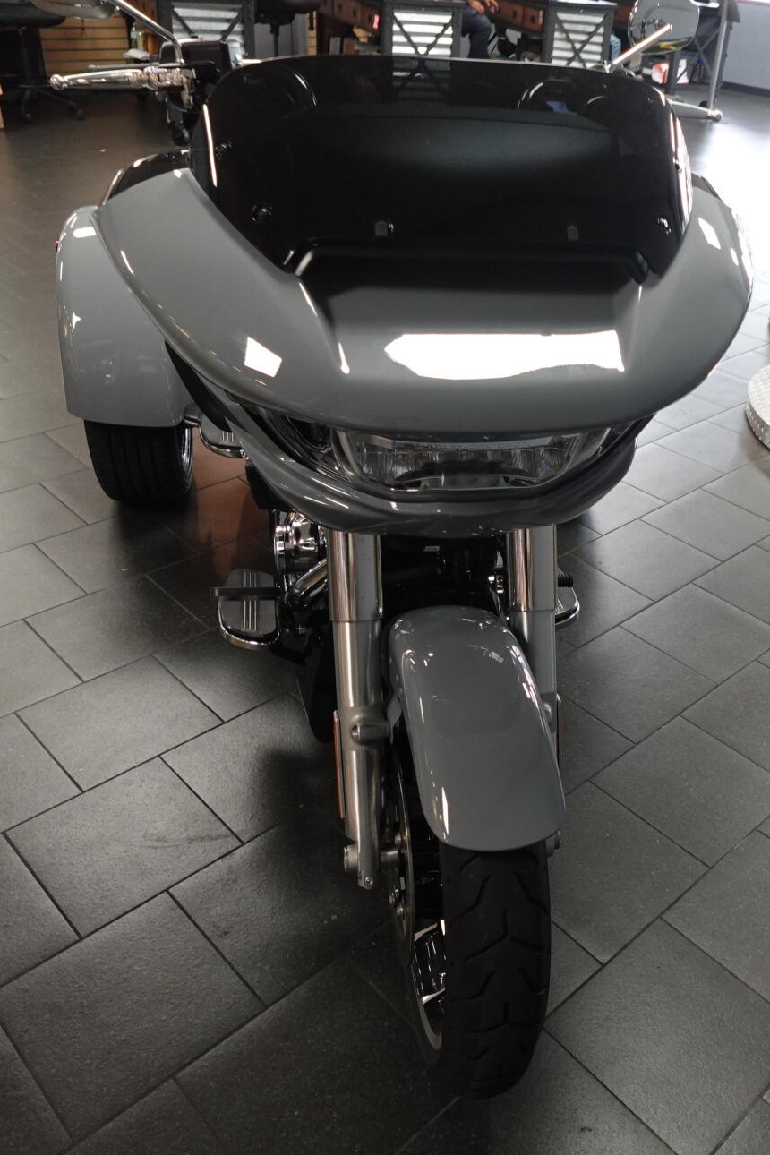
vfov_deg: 60.3
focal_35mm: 31
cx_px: 509
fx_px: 995
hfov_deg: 41.8
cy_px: 568
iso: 640
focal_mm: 7.6
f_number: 2
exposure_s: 1/100
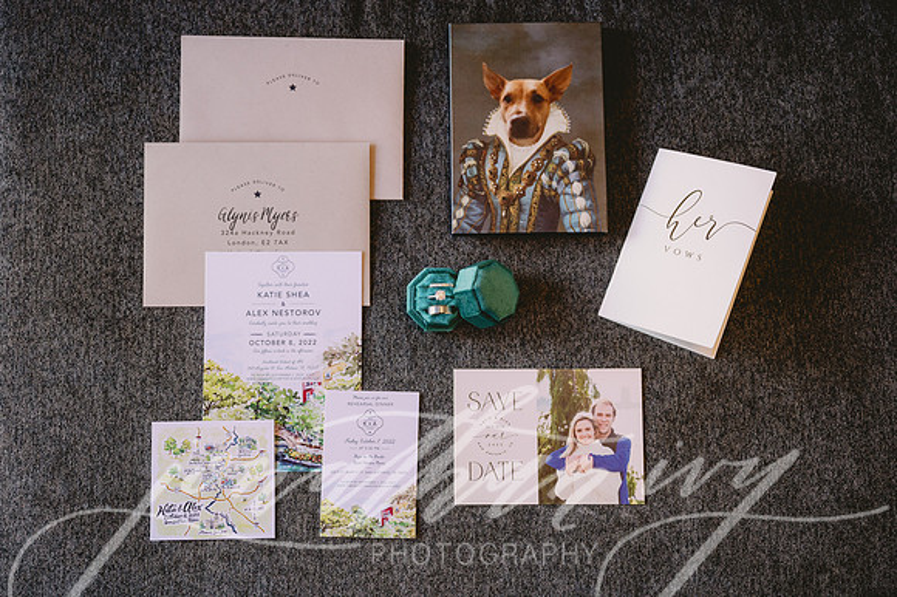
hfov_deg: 46.4
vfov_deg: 31.9
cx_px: 448
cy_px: 298
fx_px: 1046
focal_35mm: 42
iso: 800
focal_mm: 42
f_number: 3.2
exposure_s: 1/400
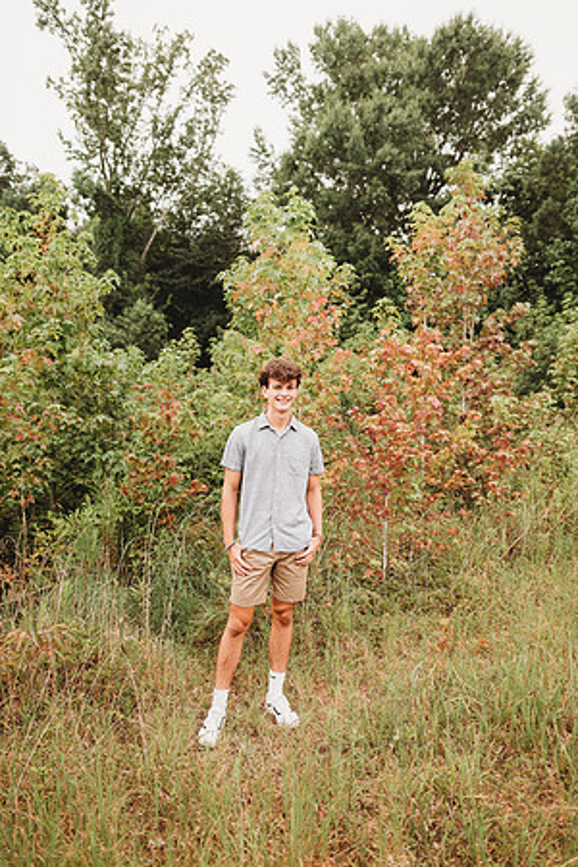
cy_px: 434
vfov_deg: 73.7
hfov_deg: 53.1
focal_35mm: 24
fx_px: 578
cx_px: 289
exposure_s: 1/320
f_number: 2.8
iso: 320
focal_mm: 24
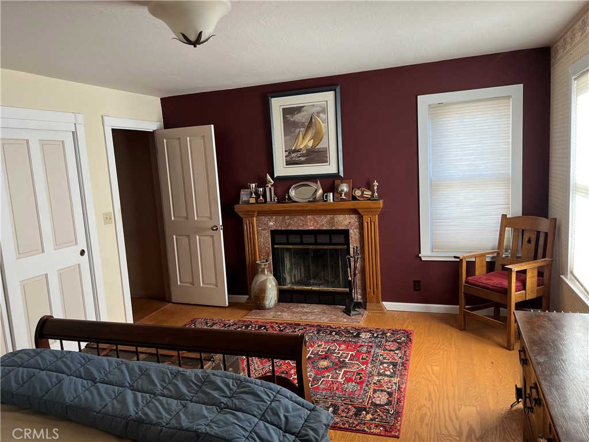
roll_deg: +3.8
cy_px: 221
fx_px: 442
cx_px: 294
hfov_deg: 67.3
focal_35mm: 26
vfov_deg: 53.1
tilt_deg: -8.5
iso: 125
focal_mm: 5.7
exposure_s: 1/101
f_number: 1.5
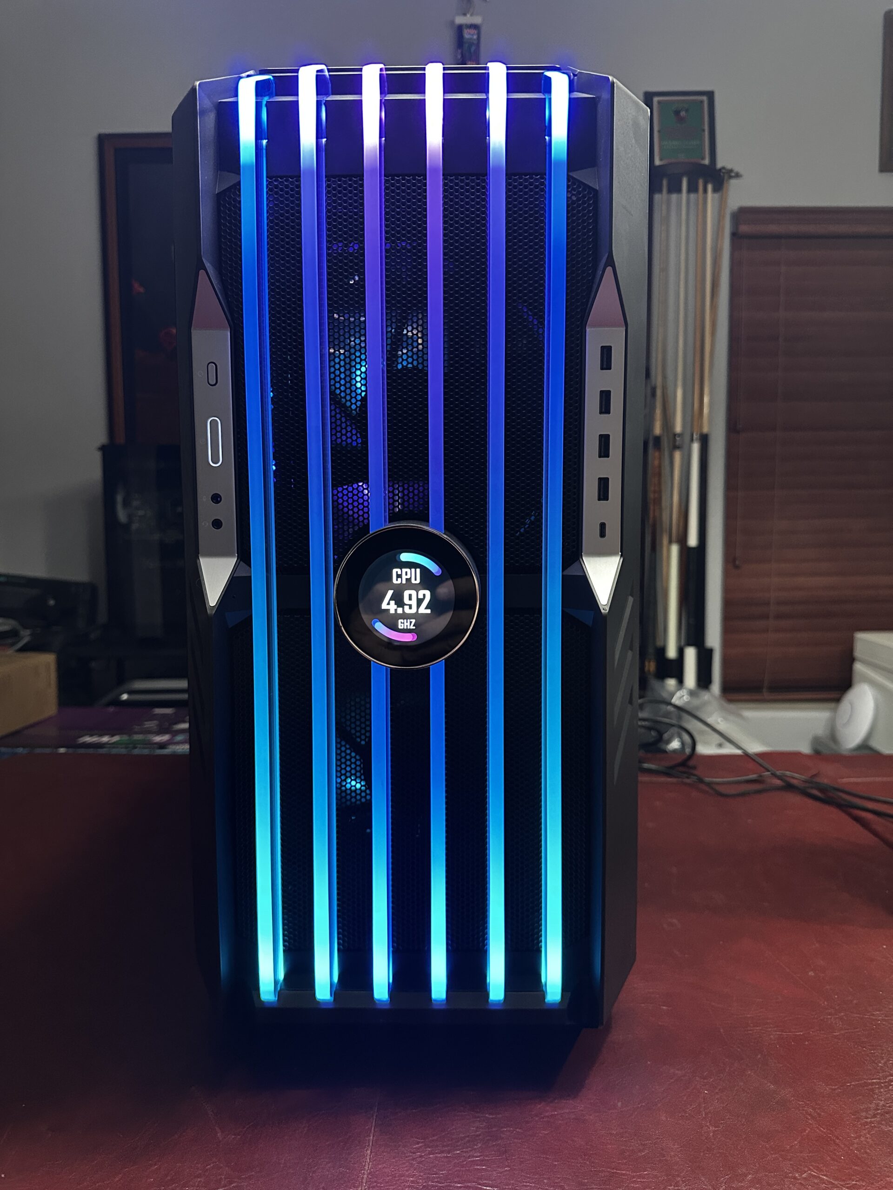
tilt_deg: -3.3
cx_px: 446
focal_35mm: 24
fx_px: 826
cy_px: 595
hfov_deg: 56.8
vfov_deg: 71.6
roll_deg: -0.9
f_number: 1.78
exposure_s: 1/60
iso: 500
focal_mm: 6.86
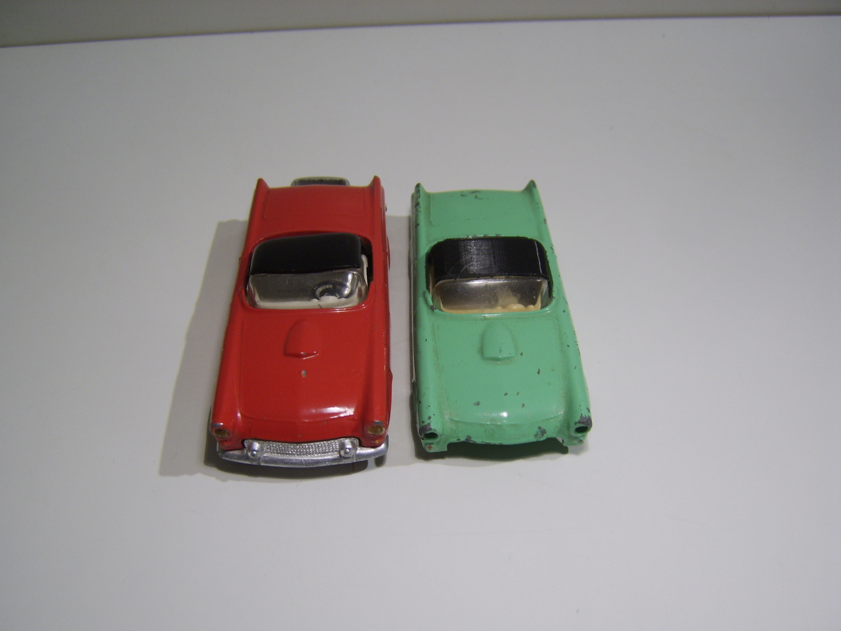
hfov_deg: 58.4
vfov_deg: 45.4
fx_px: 753
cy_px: 316
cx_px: 420
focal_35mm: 31
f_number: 2.7
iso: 71
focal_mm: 8.13
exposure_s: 1/54
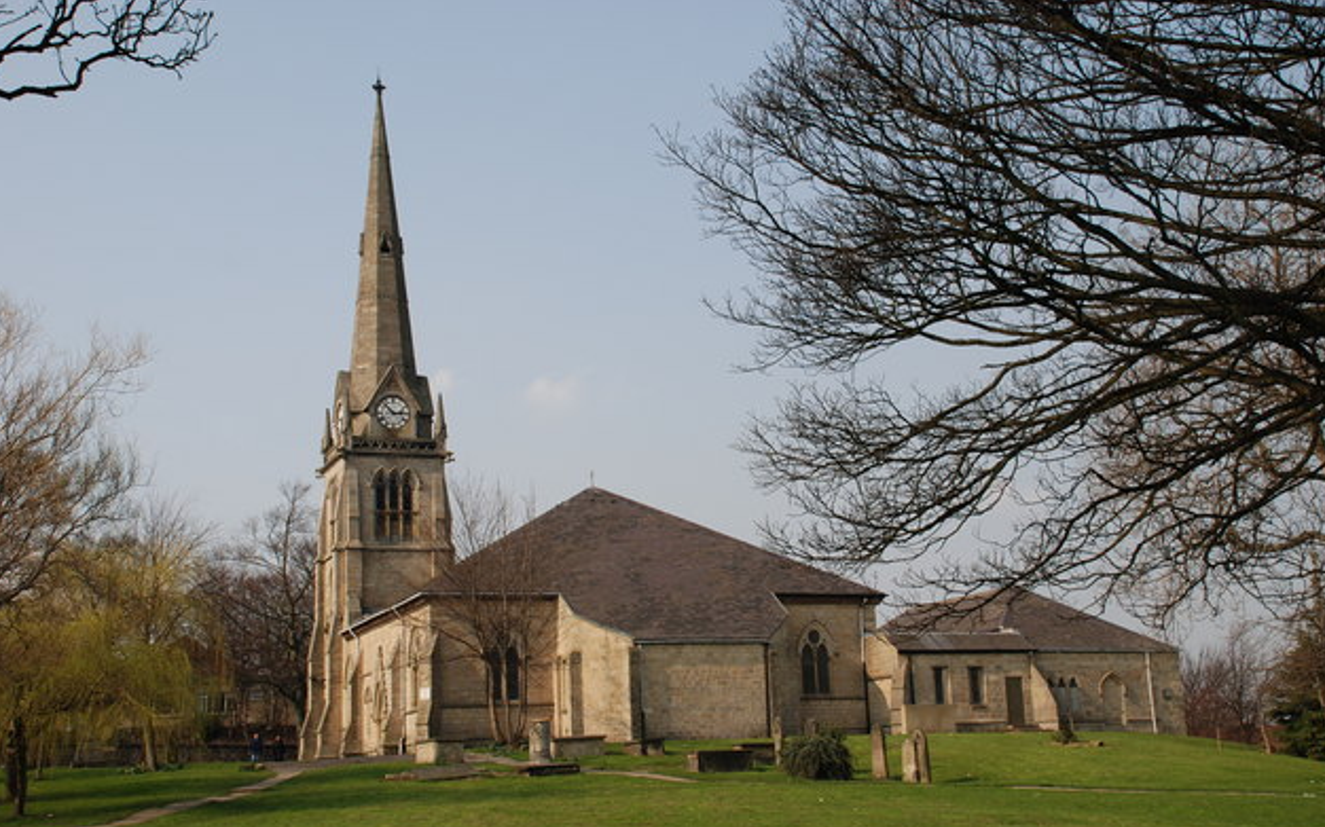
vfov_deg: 26.6
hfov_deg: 41.4
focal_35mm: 49
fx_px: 1752
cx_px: 665
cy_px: 446
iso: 100
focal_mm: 31
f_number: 7.1
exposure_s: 1/200
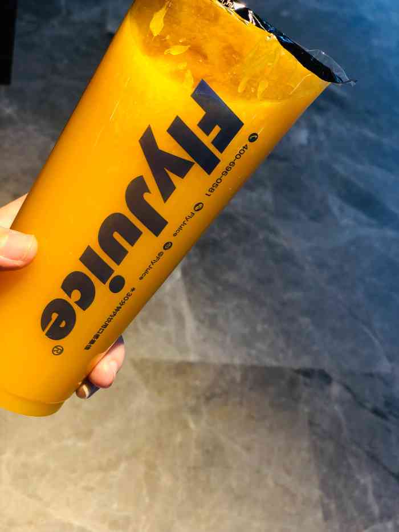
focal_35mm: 52
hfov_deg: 28.0
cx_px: 200
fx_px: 799
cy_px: 266
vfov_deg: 36.8
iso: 50
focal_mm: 6
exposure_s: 1/50
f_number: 2.4
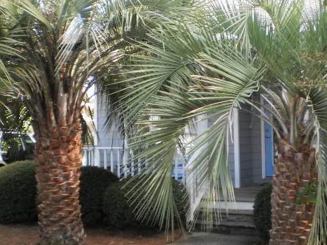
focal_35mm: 52
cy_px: 97
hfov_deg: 36.6
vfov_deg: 28.0
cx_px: 205
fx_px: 491
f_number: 3.1
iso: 100
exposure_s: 1/100
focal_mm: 6.3
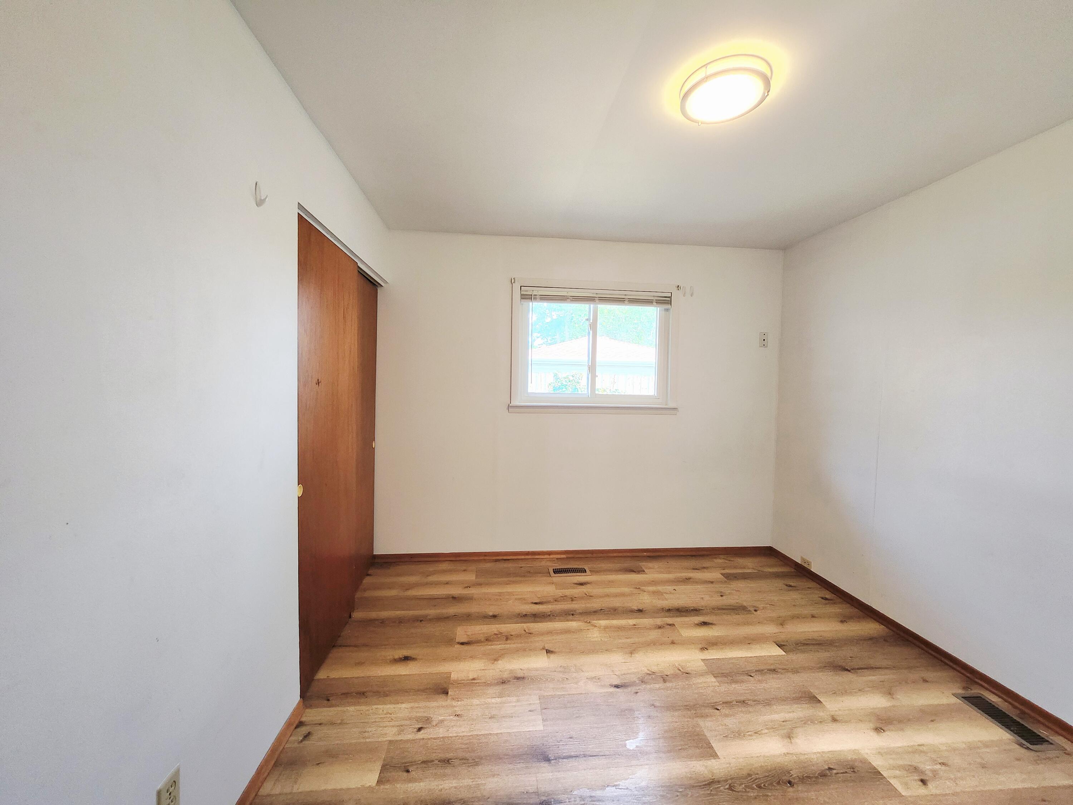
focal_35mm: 13
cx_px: 536
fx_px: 403
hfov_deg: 106.2
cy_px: 402
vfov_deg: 89.9
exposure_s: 1/60.2
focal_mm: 1.74
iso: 100
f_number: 2.2
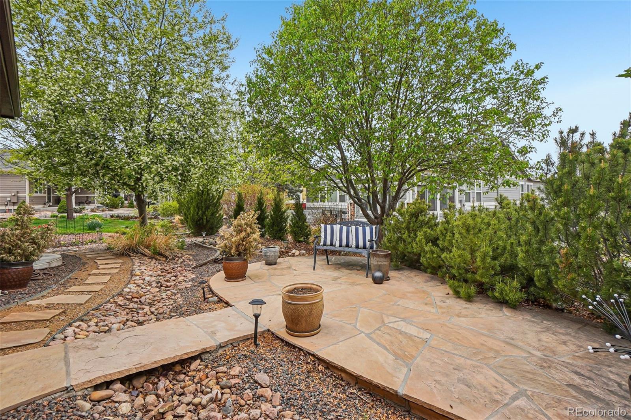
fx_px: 263
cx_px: 316
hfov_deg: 100.4
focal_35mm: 15
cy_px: 210
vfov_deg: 77.3
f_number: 8
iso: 100
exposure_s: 1/60
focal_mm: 10
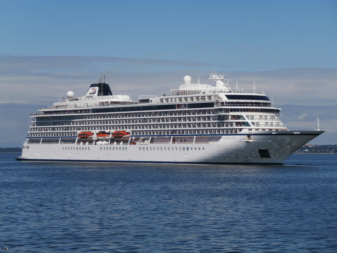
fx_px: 1071
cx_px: 168
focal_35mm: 110
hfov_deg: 17.9
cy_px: 126
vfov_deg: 13.5
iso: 100
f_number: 5.4
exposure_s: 1/1250
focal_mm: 19.54
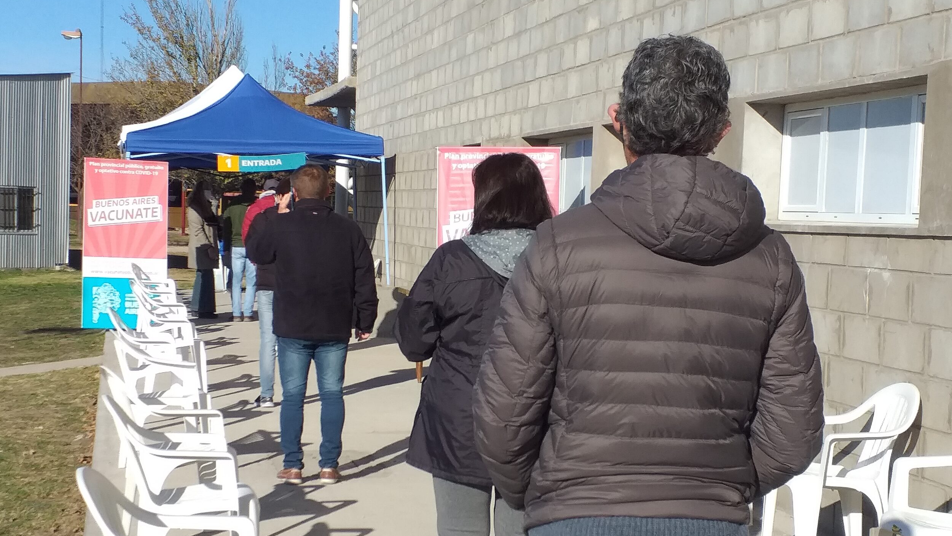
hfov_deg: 66.1
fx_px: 732
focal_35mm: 29
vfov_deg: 40.1
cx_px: 481
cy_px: 294
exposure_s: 1/1922
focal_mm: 3.6
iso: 40
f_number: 1.9
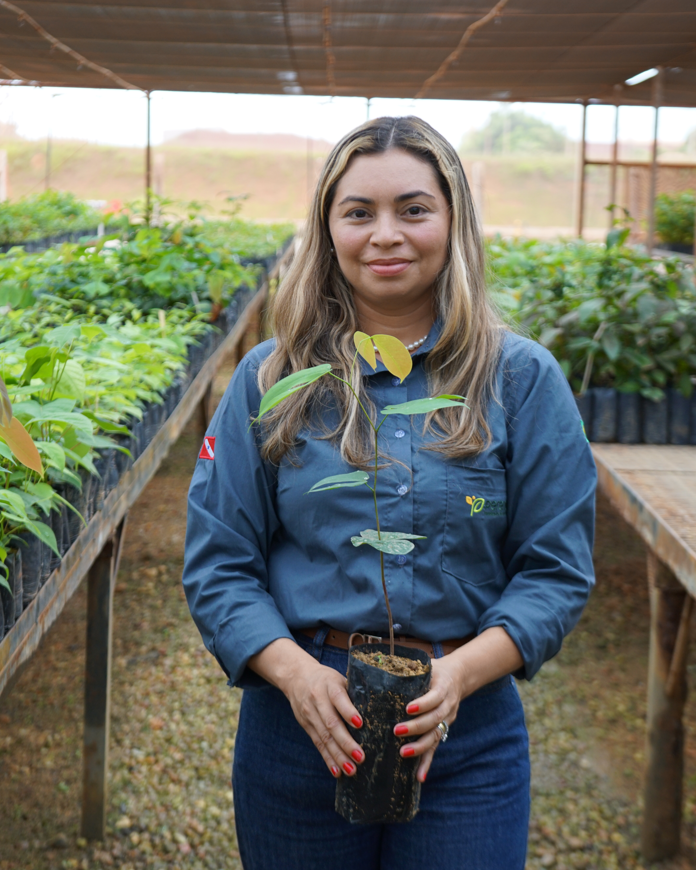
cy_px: 434
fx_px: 1674
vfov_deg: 29.1
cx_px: 363
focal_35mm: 65
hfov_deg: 23.5
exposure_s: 1/160
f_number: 4.5
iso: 400
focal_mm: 46
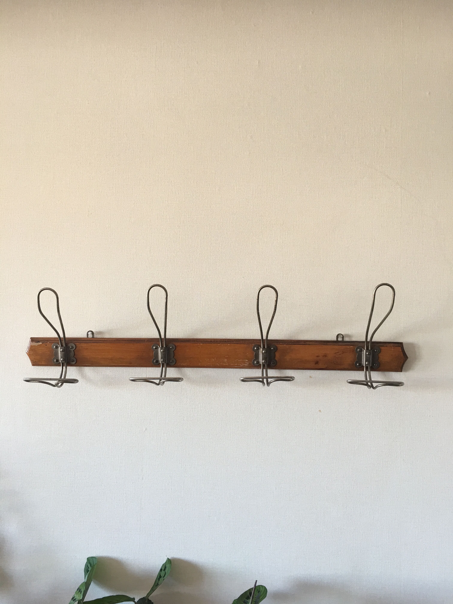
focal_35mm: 29
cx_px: 226
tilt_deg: +3.4
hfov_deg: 48.2
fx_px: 506
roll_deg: -1.6
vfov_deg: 61.7
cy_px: 302
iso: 32
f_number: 2.2
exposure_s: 1/17
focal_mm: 4.15
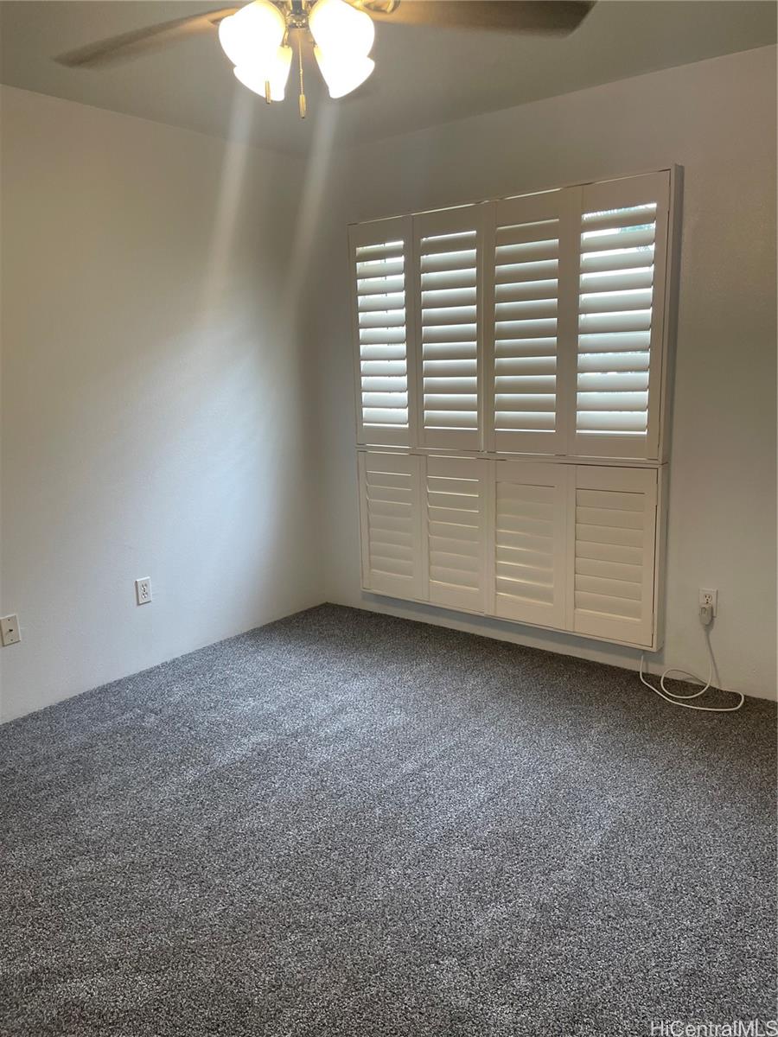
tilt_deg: -11.2
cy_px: 518
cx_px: 389
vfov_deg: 67.3
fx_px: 779
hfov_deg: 53.1
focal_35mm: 26
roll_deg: +2.0
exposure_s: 1/120
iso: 100
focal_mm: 4.2
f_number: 1.6
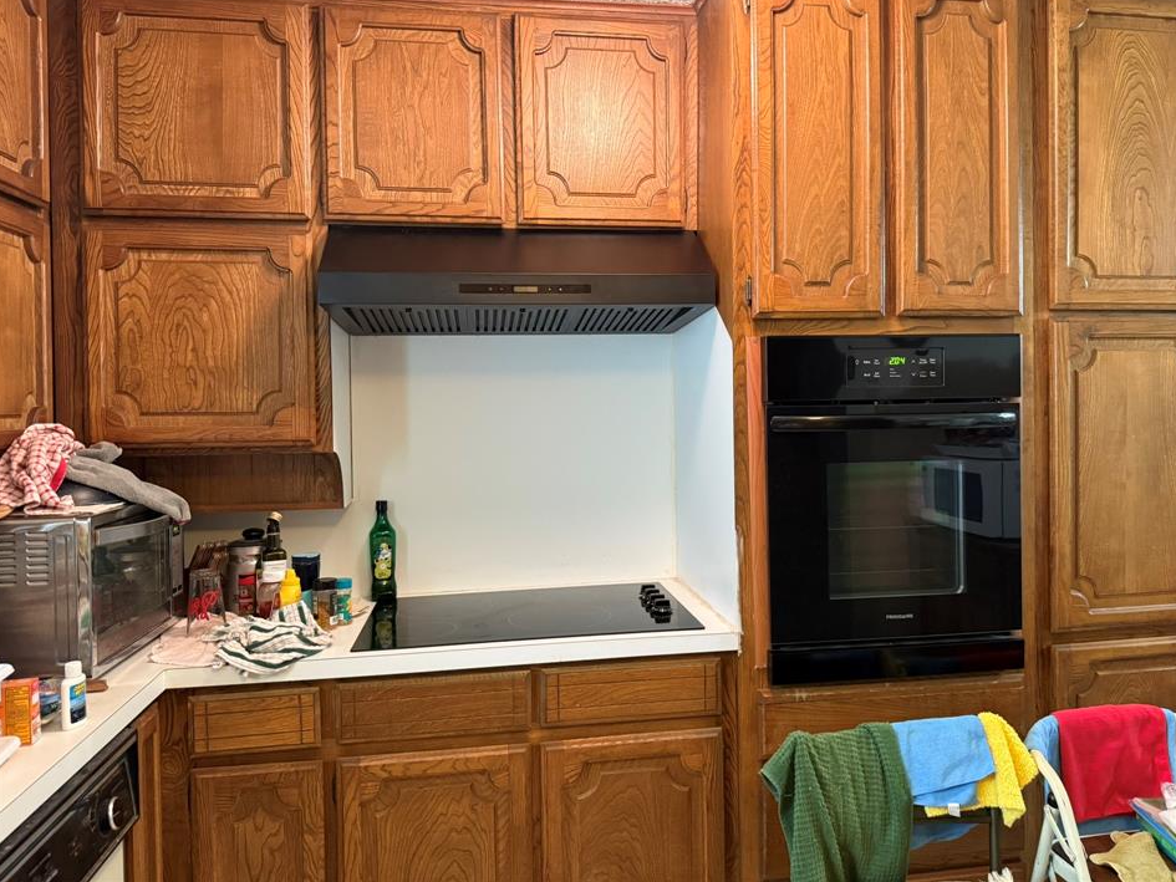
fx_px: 883
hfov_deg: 67.2
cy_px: 406
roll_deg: +0.7
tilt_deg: -0.1
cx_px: 631
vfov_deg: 53.0
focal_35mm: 26
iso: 500
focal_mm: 6.76
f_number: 1.78
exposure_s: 1/60
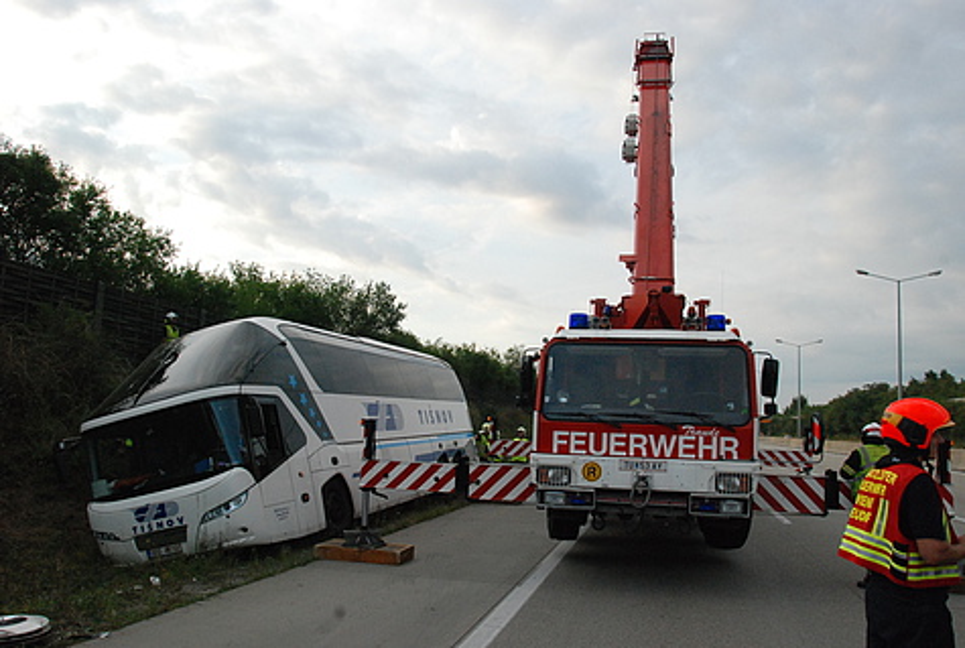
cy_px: 324
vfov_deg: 48.1
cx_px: 482
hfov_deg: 67.3
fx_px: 725
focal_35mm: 27
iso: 1250
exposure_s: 1/640
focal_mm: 18
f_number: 13
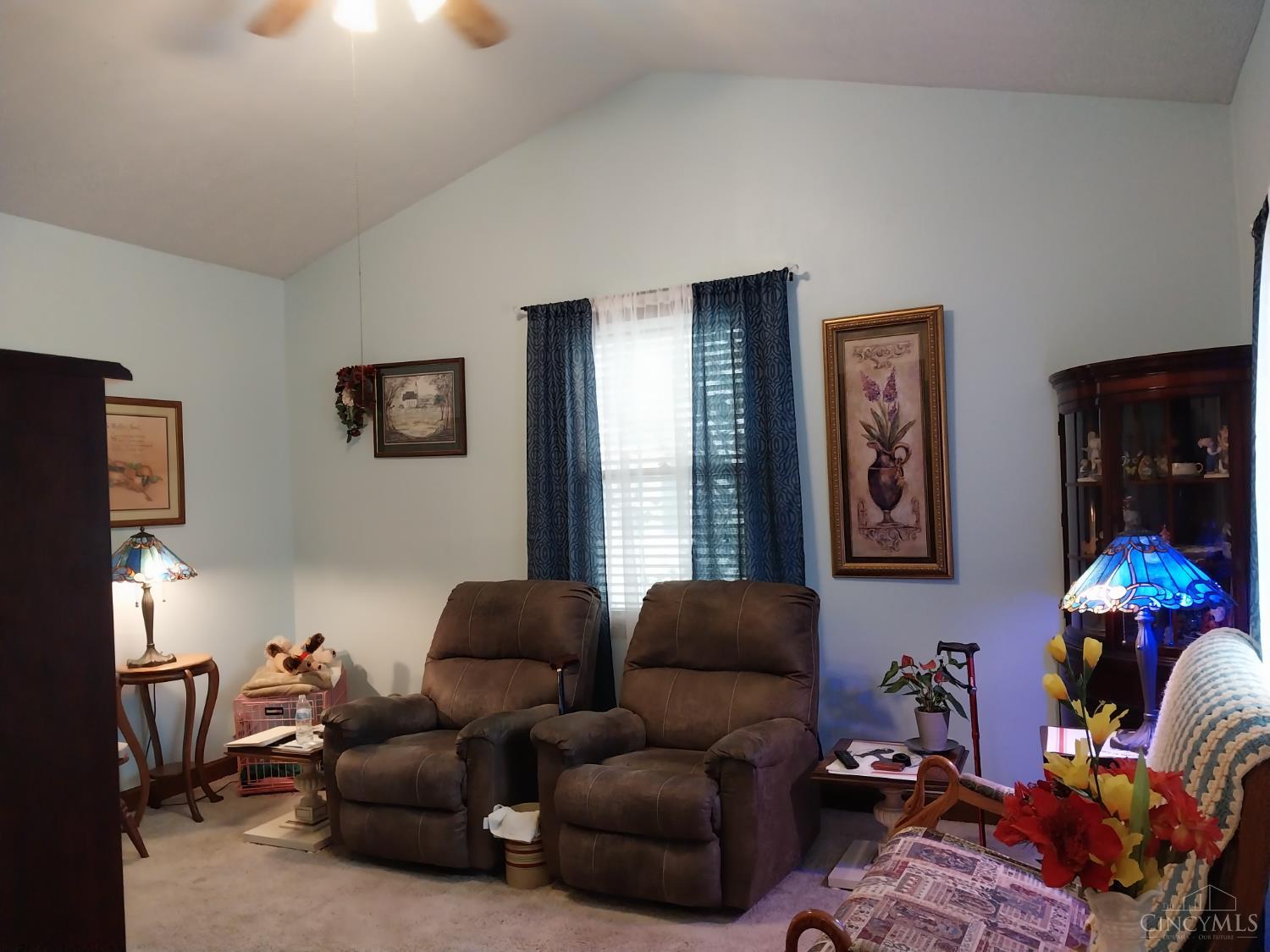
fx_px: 954
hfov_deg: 67.3
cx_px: 635
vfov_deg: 53.1
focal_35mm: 26
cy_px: 476
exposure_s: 1/60
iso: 250
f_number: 1.8
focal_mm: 4
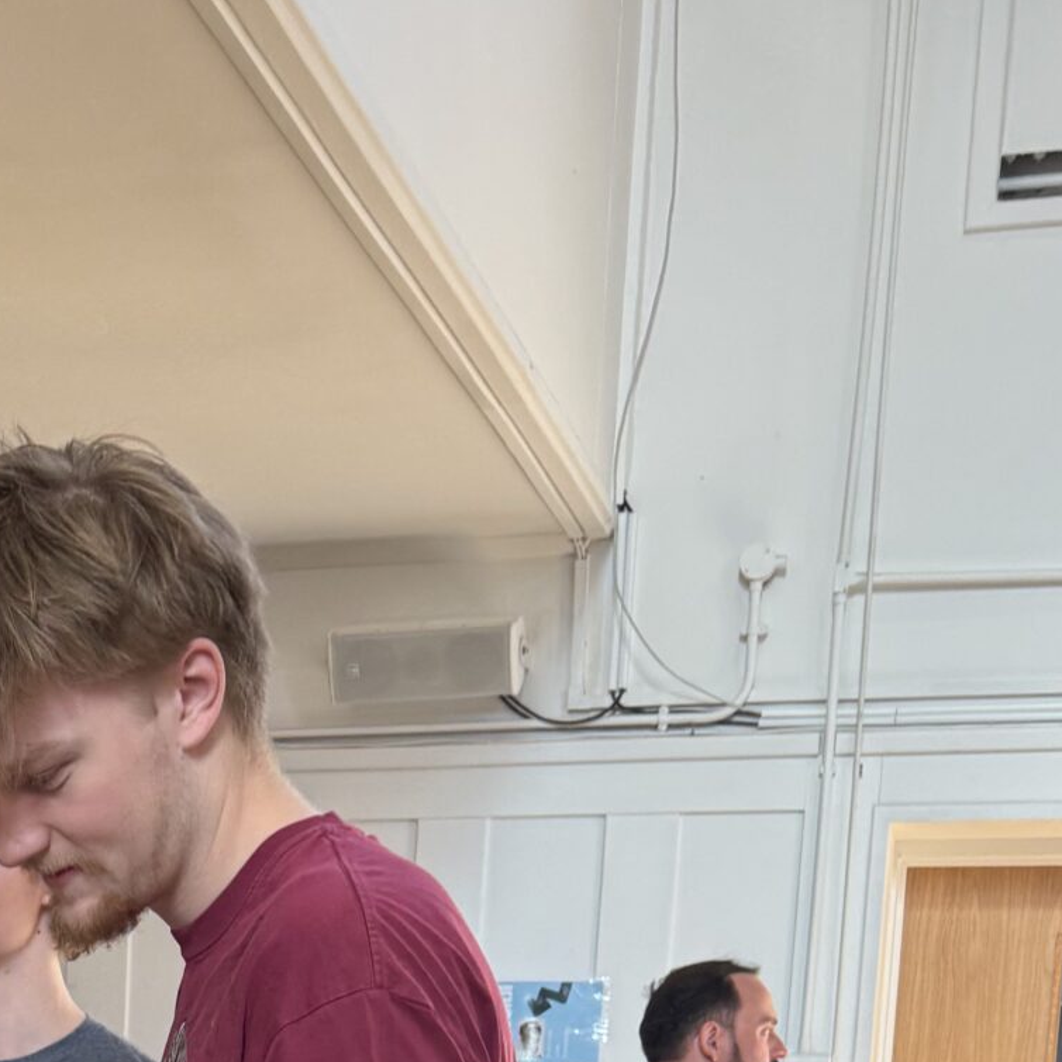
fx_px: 2499
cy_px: 1483
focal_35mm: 72
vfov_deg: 21.1
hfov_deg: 22.9
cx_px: -39
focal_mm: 6.76
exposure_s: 1/100
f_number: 1.78
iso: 100
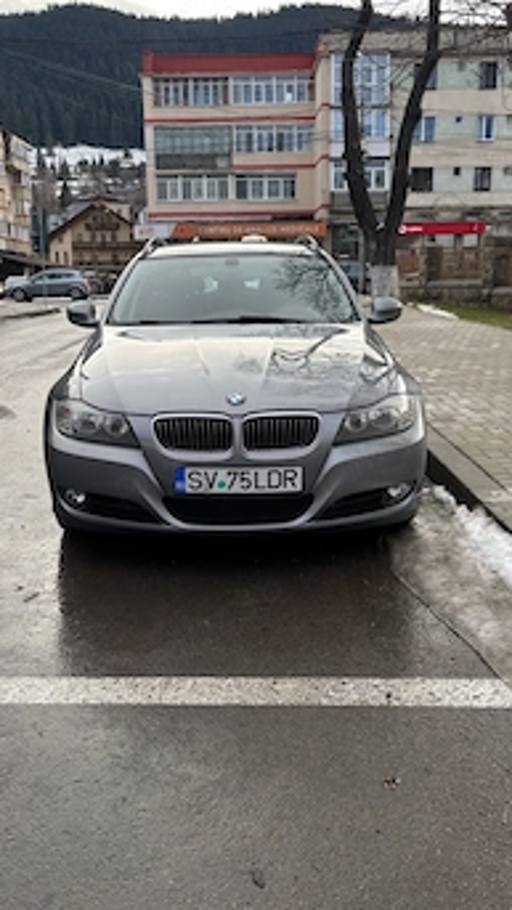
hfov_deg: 35.6
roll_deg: +2.0
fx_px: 796
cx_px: 249
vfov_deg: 59.5
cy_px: 467
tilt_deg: -12.7
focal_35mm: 33
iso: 40
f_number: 1.6
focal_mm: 5.96
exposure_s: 1/121
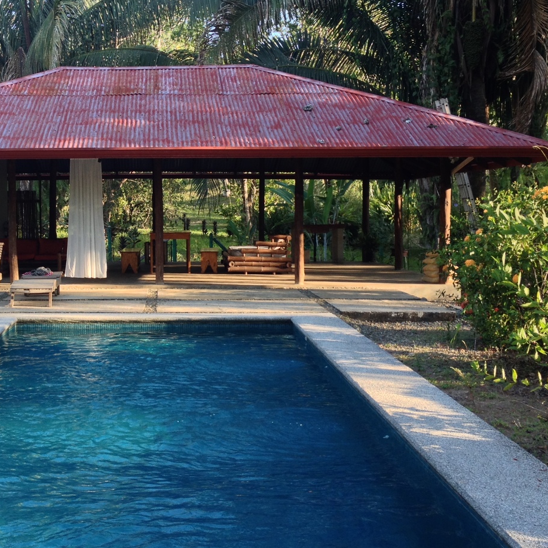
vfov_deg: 31.6
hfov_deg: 31.2
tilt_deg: -7.1
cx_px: 155
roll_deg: +1.1
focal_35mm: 54
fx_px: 967
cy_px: 249
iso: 50
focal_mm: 4.28
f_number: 2.4
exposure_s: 1/151
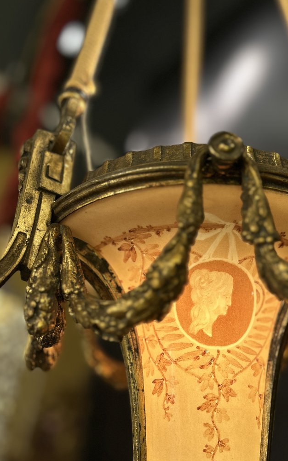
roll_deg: -2.6
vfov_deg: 57.9
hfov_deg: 37.7
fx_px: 415
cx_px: 203
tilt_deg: +24.5
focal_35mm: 33
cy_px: 264
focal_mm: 5.7
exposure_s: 1/182
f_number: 1.5
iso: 40
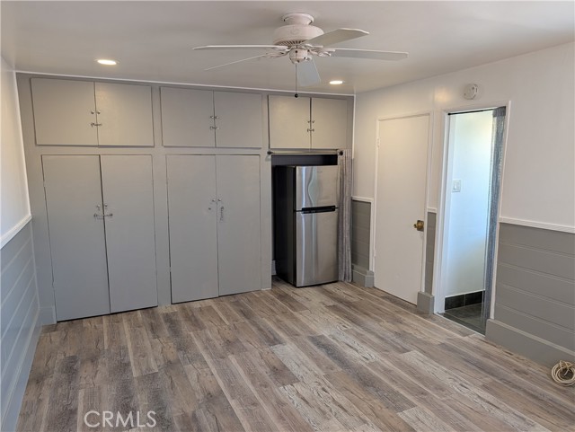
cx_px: 288
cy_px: 216
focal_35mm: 24
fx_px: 399
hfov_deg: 71.6
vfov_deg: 56.9
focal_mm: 6.9
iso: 33
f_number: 1.68
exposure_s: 1/30
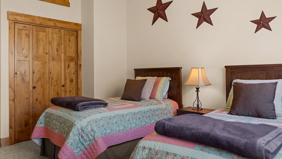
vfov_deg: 42.9
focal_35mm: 27
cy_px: 70
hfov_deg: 69.5
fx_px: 202
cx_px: 120
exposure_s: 1/15
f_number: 2.8
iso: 400
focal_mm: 16.6
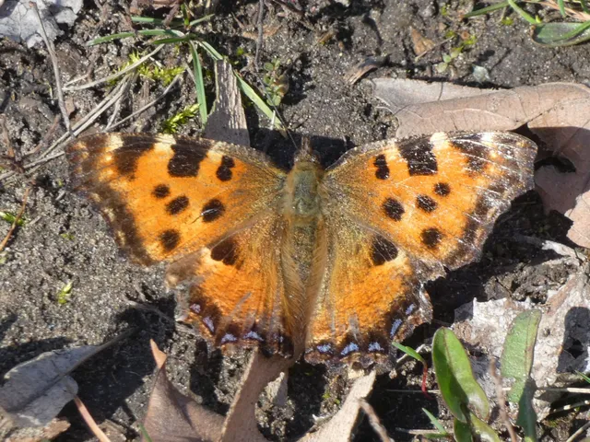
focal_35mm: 300
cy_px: 221
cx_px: 295
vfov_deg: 5.0
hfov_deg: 6.6
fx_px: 5113
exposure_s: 1/80
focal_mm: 53.8
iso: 100
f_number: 5.5
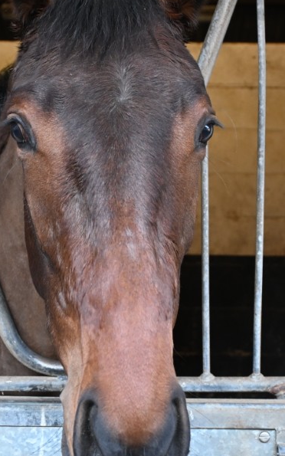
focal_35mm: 78
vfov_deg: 26.3
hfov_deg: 16.6
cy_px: 210
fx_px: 975
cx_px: 145
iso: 720
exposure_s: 1/125
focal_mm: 26.5
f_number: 4.5
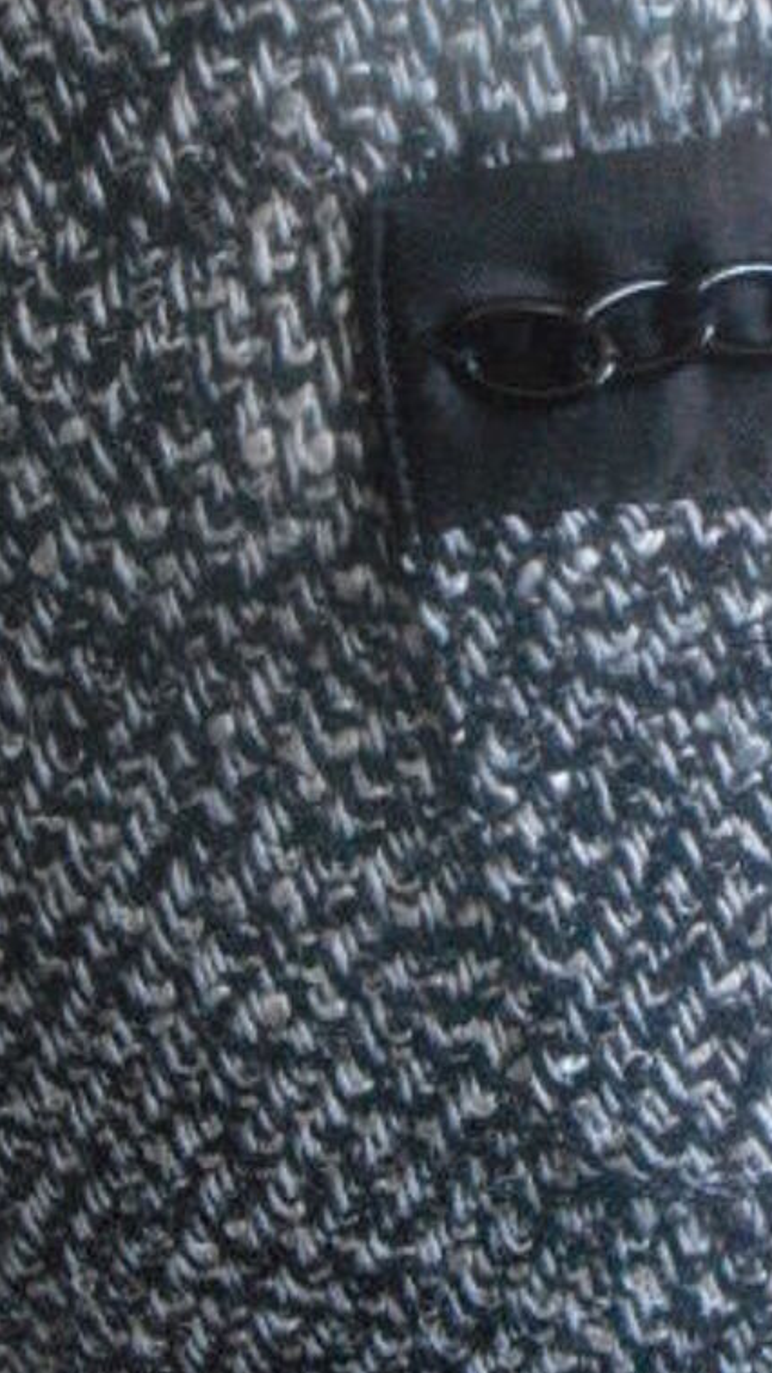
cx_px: 729
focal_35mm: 69
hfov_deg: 17.2
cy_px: 564
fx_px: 2513
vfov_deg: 30.5
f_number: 3.1
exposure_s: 1/80
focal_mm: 6.3
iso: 800
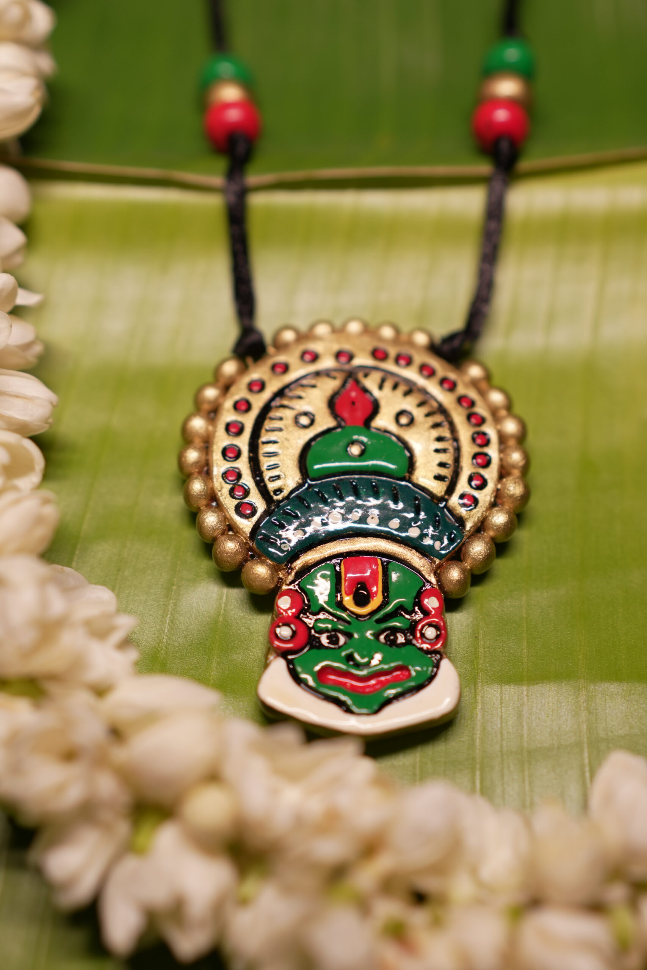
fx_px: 1402
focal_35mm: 52
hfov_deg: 26.0
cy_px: 485
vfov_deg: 38.2
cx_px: 324
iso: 200
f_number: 2.2
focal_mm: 35
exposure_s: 1/200
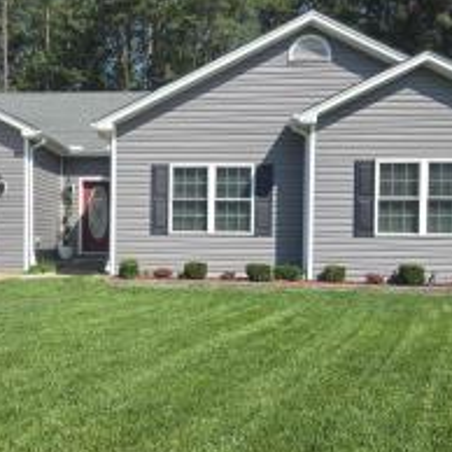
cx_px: 154
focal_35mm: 42
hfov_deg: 39.6
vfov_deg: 40.0
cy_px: 252
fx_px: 620
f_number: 1.8
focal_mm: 5.4
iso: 80
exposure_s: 1/4459
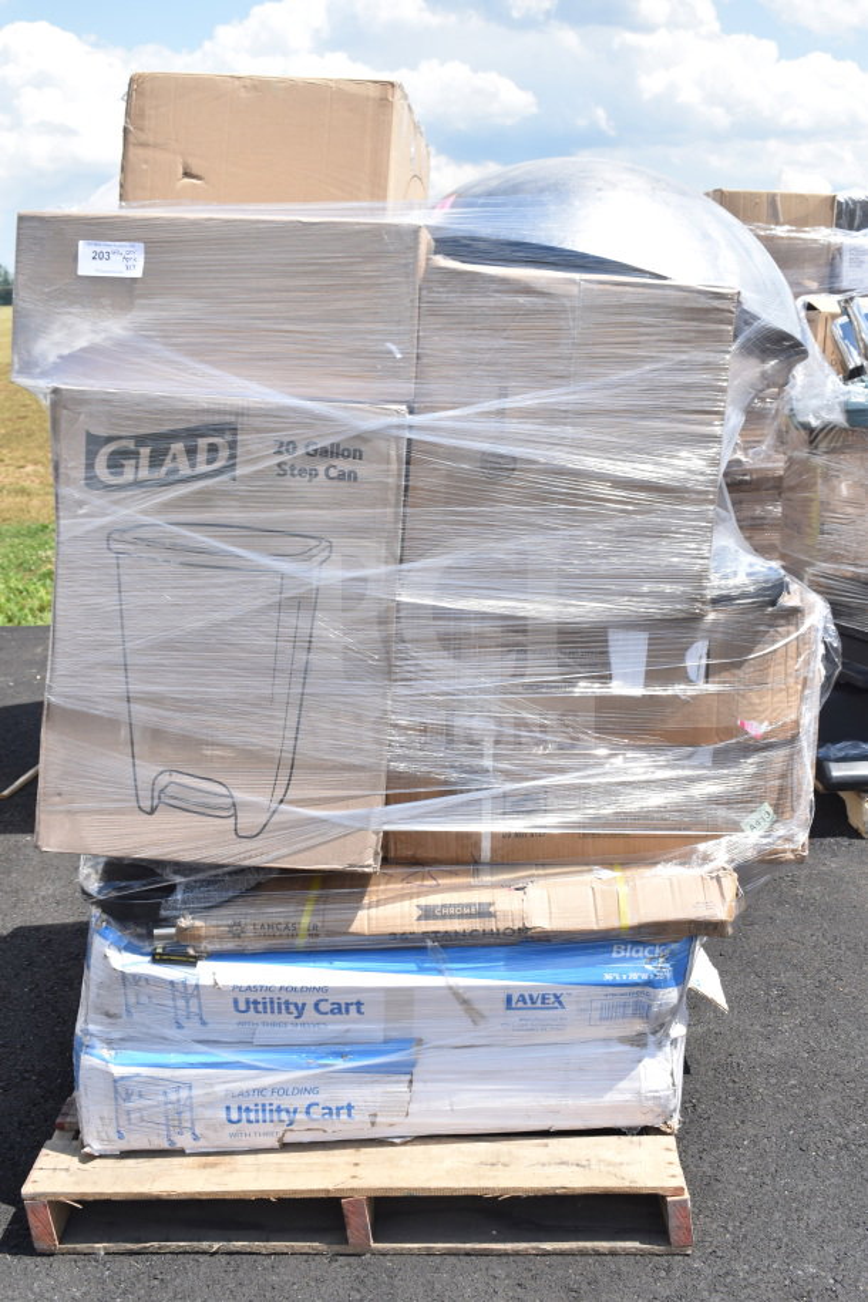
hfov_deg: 33.0
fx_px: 1465
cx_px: 434
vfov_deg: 47.9
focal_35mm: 40
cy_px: 651
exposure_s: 1/320
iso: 200
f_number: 7.1
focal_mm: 27
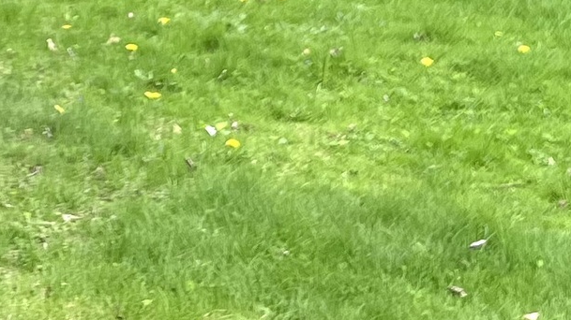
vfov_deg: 7.8
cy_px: -479
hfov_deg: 14.6
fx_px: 2164
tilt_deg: +3.3
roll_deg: +1.0
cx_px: -93
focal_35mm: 143
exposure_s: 1/1224
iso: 50
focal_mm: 5.7
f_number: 1.5
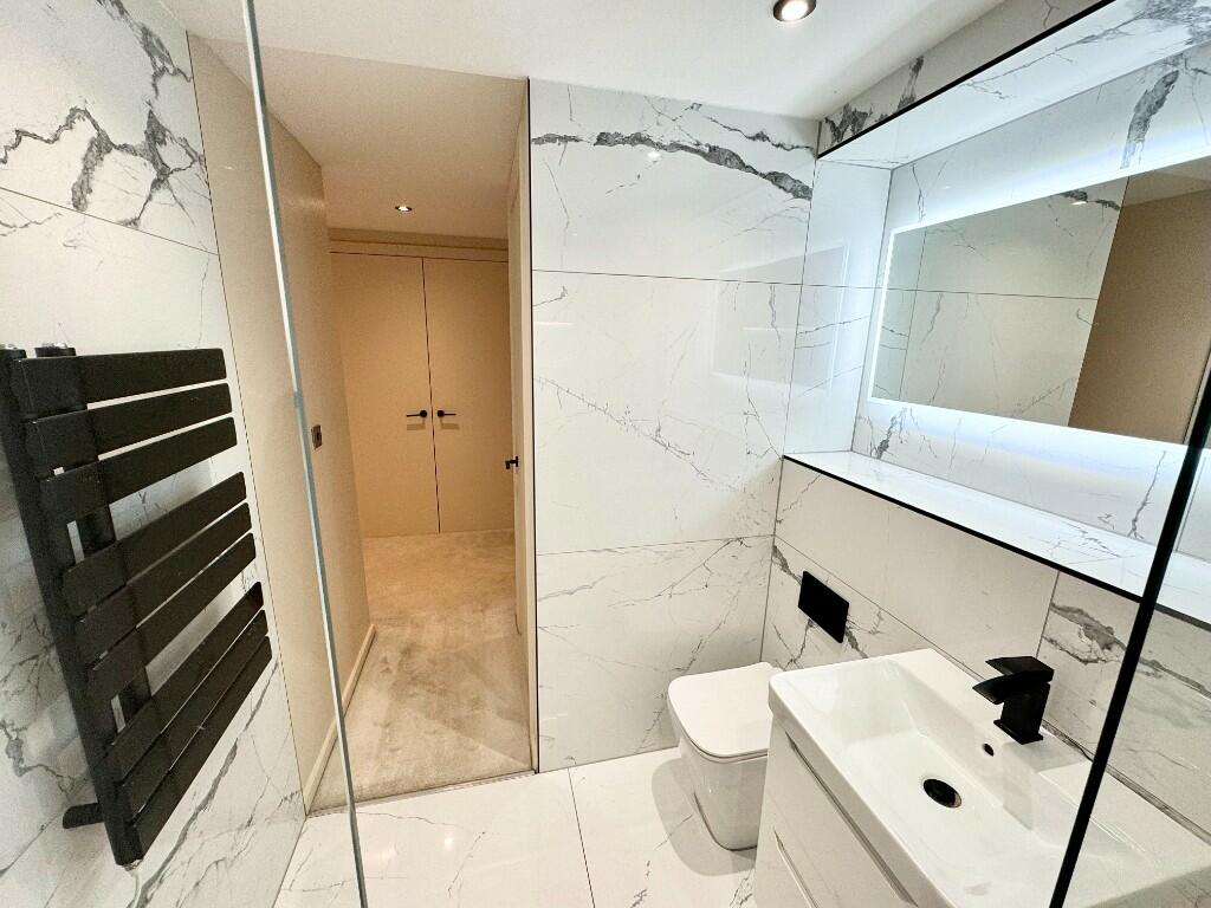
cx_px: 606
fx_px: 490
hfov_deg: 102.1
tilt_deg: -12.9
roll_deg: -1.5
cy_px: 454
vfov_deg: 85.7
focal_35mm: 14
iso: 100
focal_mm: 2.22
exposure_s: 1/100
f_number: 2.2
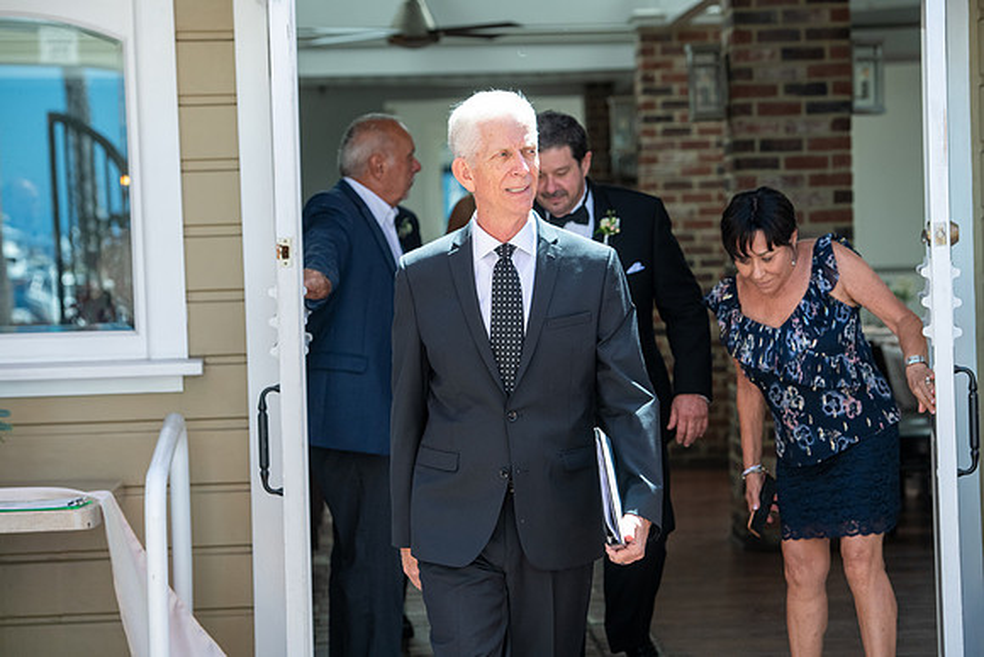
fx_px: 3062
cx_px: 492
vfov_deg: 12.2
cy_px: 328
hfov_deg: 18.3
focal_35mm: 112
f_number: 4.5
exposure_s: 1/640
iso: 640
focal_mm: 112
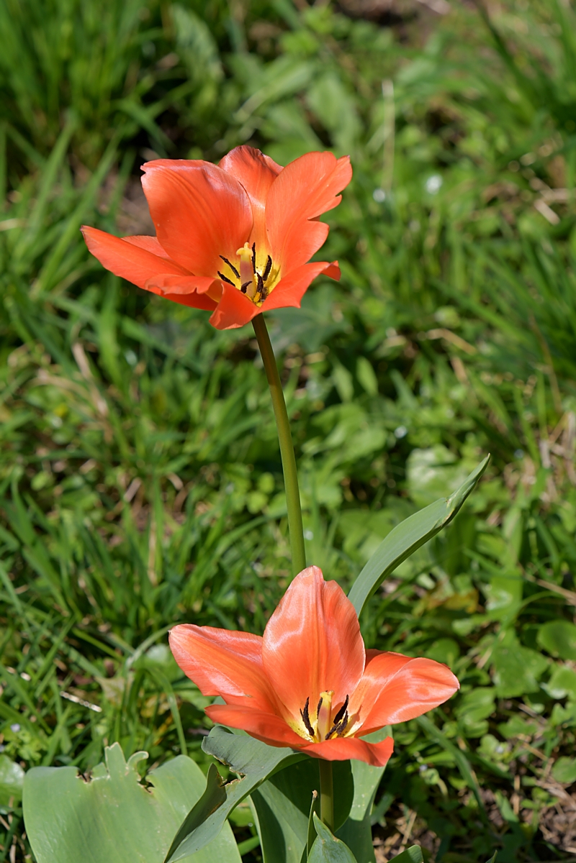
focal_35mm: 300
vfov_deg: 6.9
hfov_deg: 4.6
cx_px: 288
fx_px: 7199
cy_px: 432
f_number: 8
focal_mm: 200
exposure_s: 1/320
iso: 100
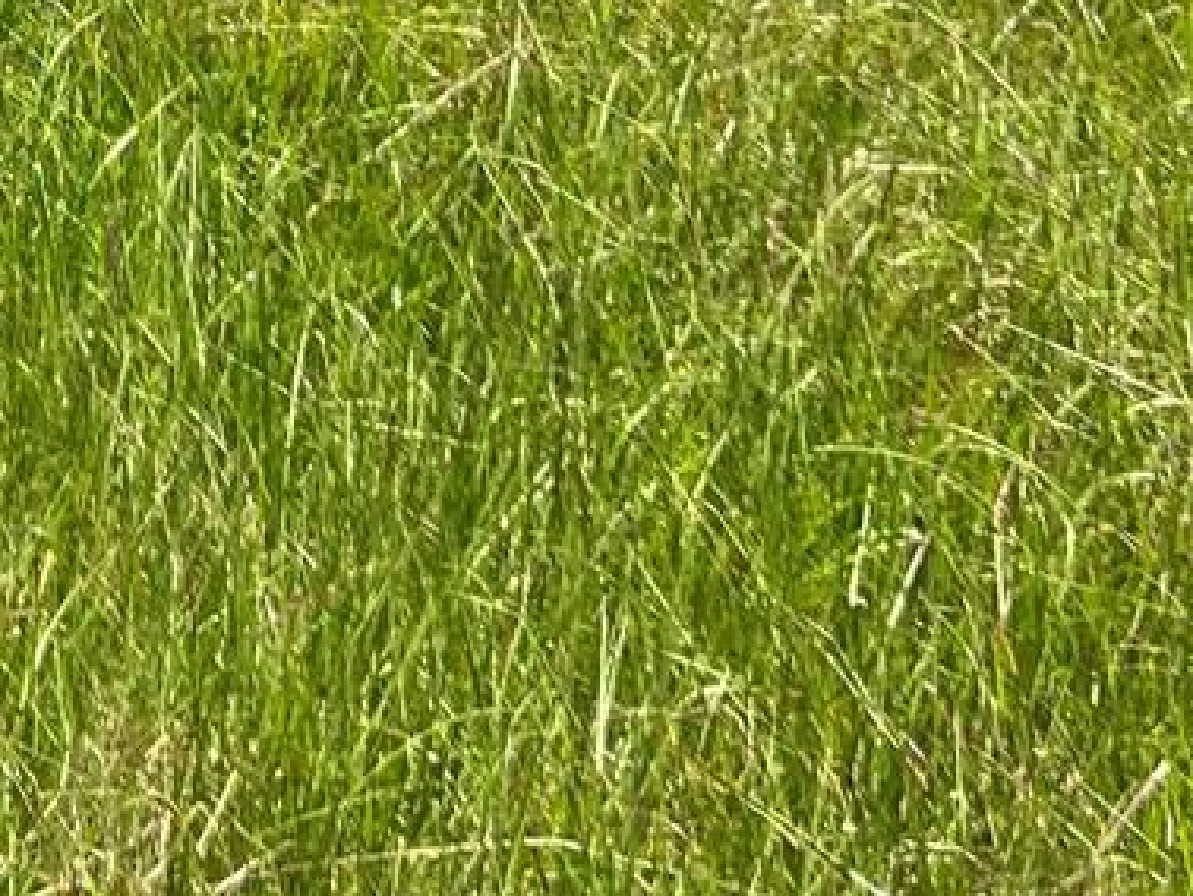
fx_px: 3793
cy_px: -915
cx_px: -117
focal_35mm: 110
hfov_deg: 17.3
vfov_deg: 12.0
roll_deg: -3.4
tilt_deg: -1.7
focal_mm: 5.7
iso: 50
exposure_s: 1/4444
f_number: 1.5
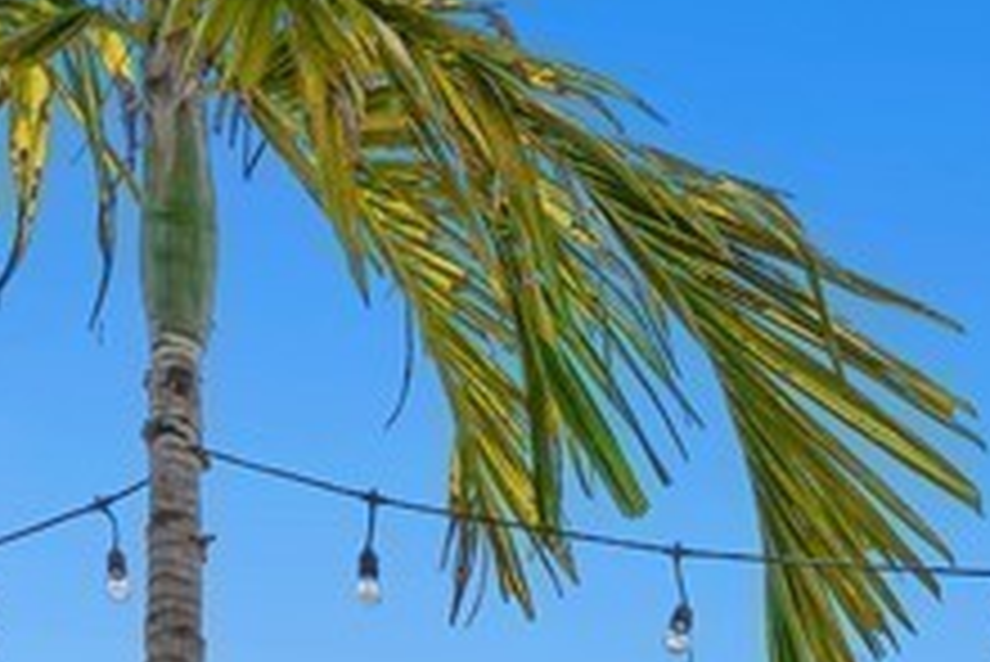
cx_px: 904
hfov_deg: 24.8
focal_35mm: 79
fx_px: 2174
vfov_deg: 13.6
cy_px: 1477
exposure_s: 1/2000
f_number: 8
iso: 400
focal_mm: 16
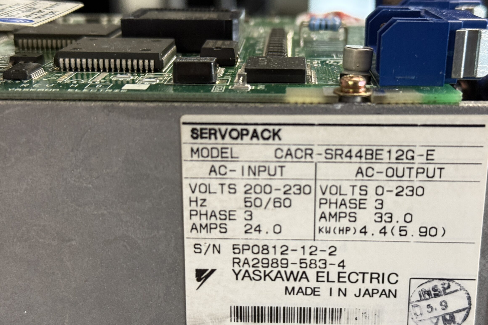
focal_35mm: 55
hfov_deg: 36.2
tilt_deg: -18.2
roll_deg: -0.8
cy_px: 179
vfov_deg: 24.6
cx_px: 256
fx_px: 745
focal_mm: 6.76
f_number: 1.78
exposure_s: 1/50
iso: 200
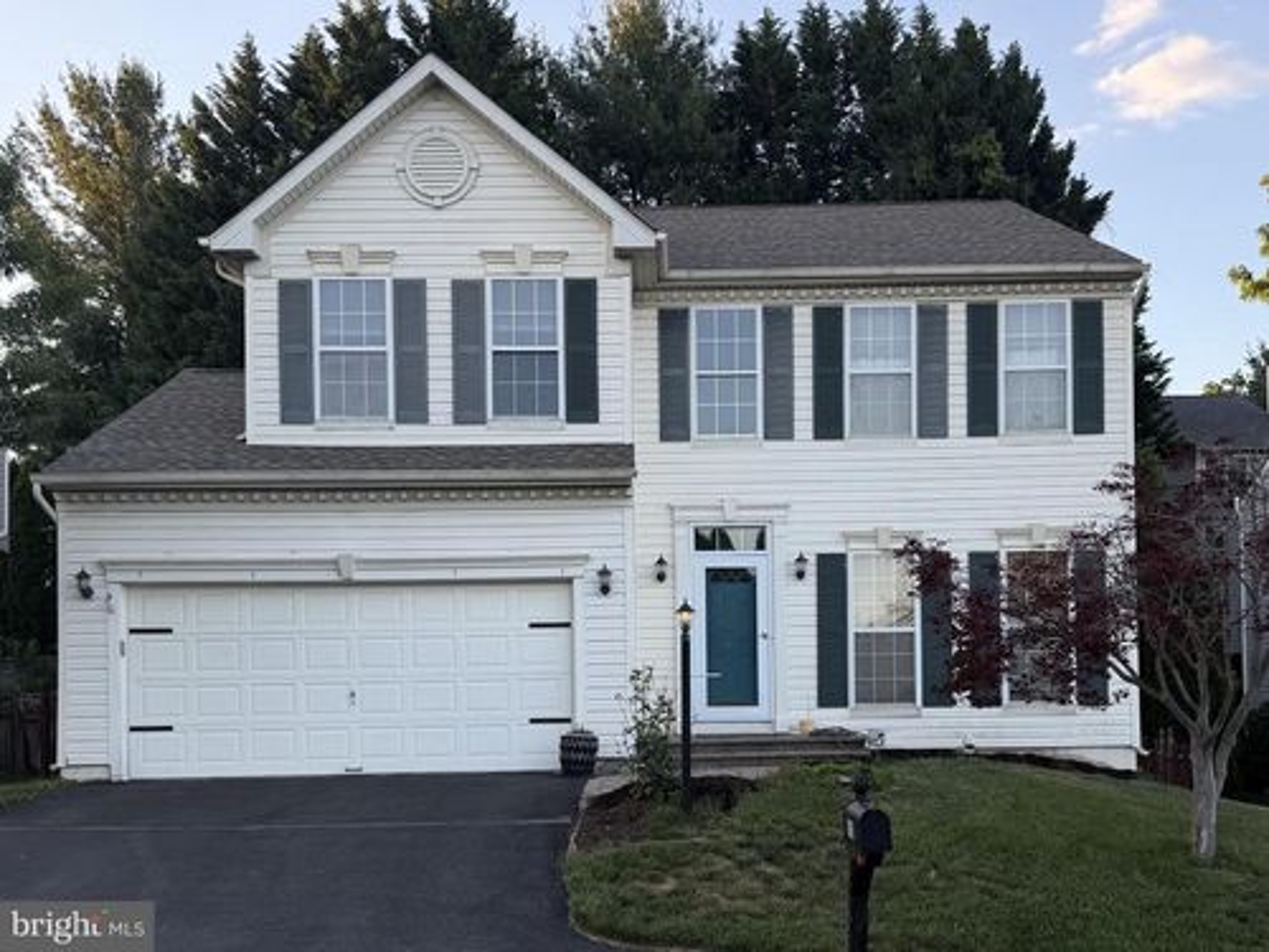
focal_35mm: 24
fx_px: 880
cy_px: 476
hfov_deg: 71.6
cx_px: 634
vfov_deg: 56.8
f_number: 1.78
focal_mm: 6.76
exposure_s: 1/514
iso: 80
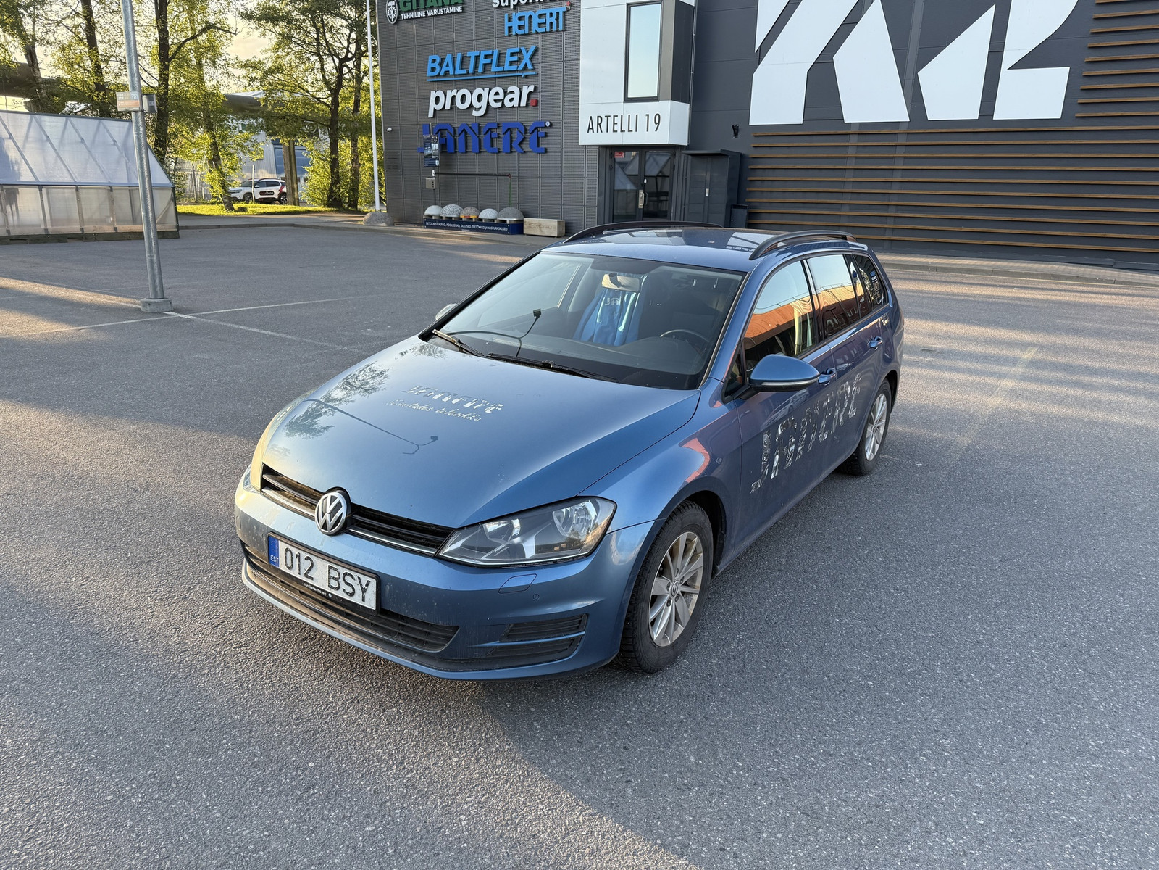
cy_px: 435
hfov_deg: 71.6
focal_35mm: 24
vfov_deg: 56.8
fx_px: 804
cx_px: 580
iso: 100
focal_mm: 6.76
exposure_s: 1/567
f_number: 1.78
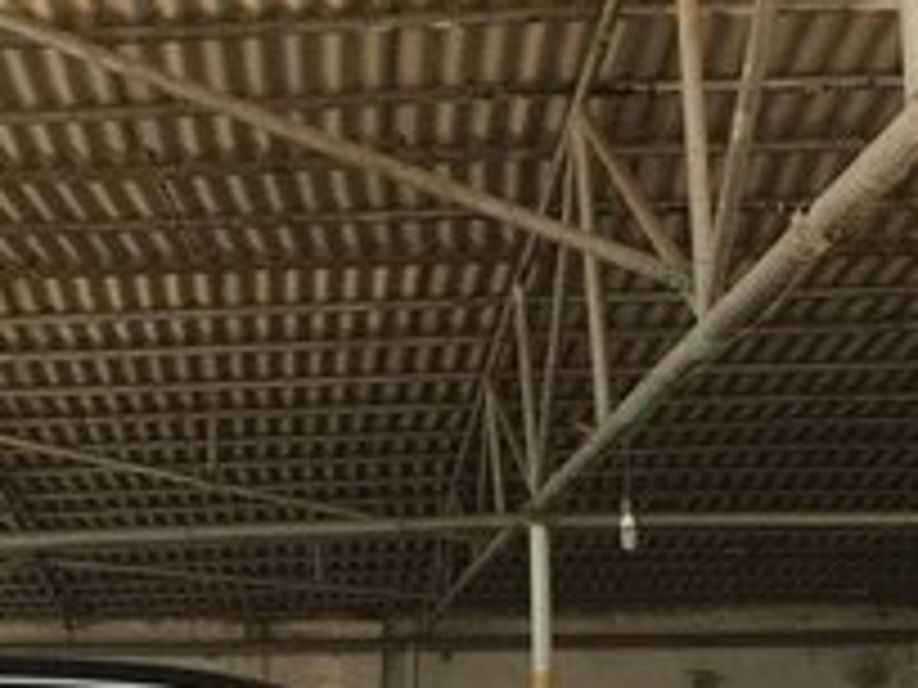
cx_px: 122
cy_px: 776
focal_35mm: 94
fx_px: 2493
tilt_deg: -0.2
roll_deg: +0.3
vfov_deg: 15.3
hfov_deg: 20.5
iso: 32
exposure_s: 1/363
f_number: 2.2
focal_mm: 4.15
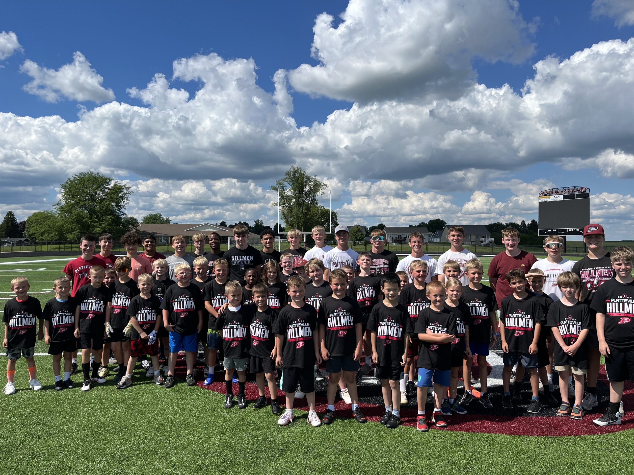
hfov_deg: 67.3
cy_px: 238
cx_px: 317
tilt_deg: +0.2
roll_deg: +0.3
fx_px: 476
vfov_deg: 53.1
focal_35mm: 26
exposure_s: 1/5319
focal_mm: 5.1
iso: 50
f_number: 1.6
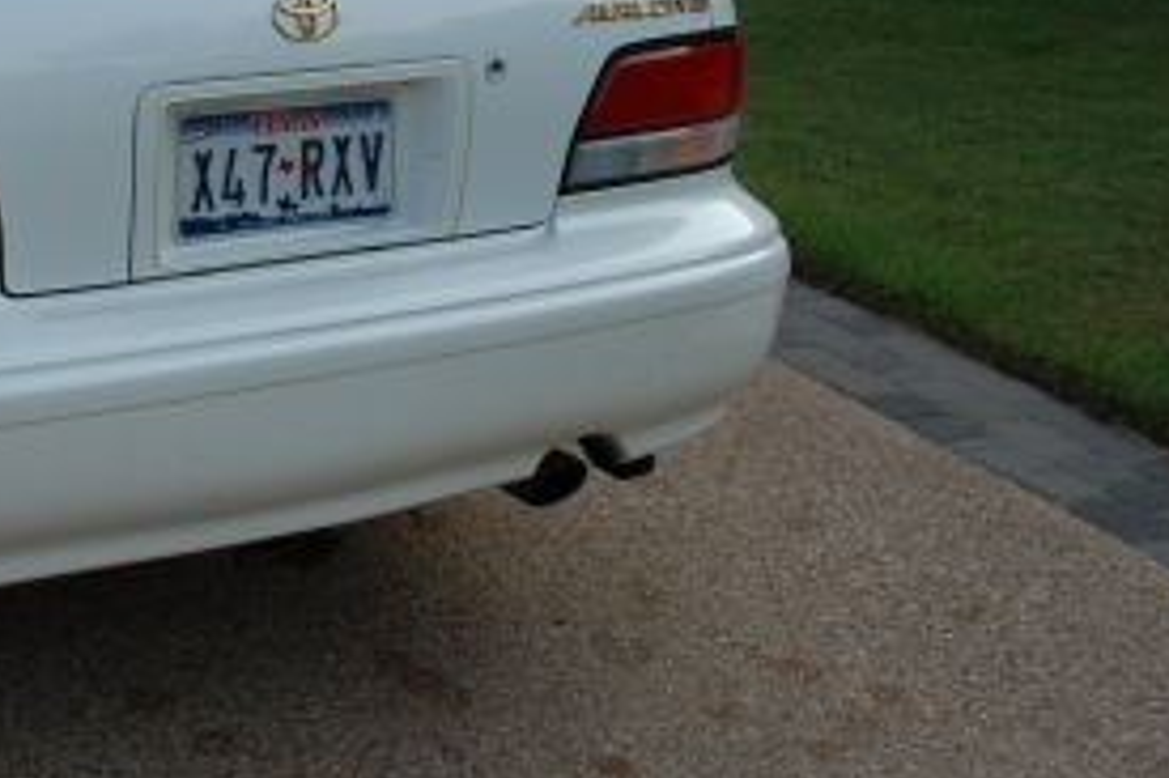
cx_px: 68
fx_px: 2272
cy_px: 38
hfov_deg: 27.6
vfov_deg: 19.0
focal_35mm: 70
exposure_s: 1/160
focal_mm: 20
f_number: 6.3
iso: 100
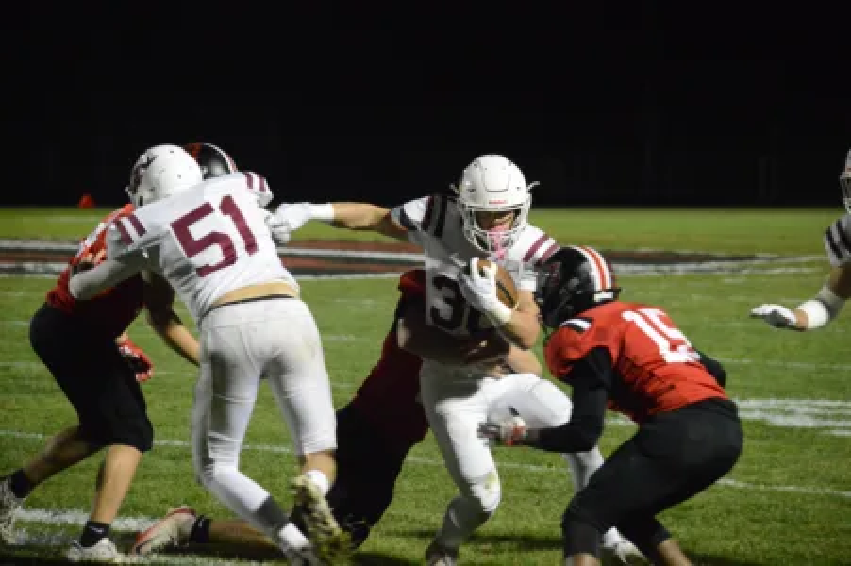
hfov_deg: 11.4
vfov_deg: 7.6
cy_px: 283
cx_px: 426
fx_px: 4252
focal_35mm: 180
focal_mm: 120
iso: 6400
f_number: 4.8
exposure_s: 1/400
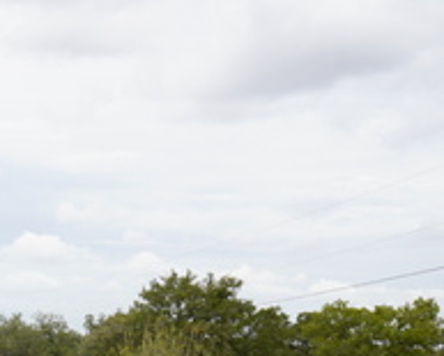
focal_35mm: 87
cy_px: 402
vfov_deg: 17.1
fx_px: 1145
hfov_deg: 20.0
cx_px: -145
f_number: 10
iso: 100
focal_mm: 28
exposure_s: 1/160
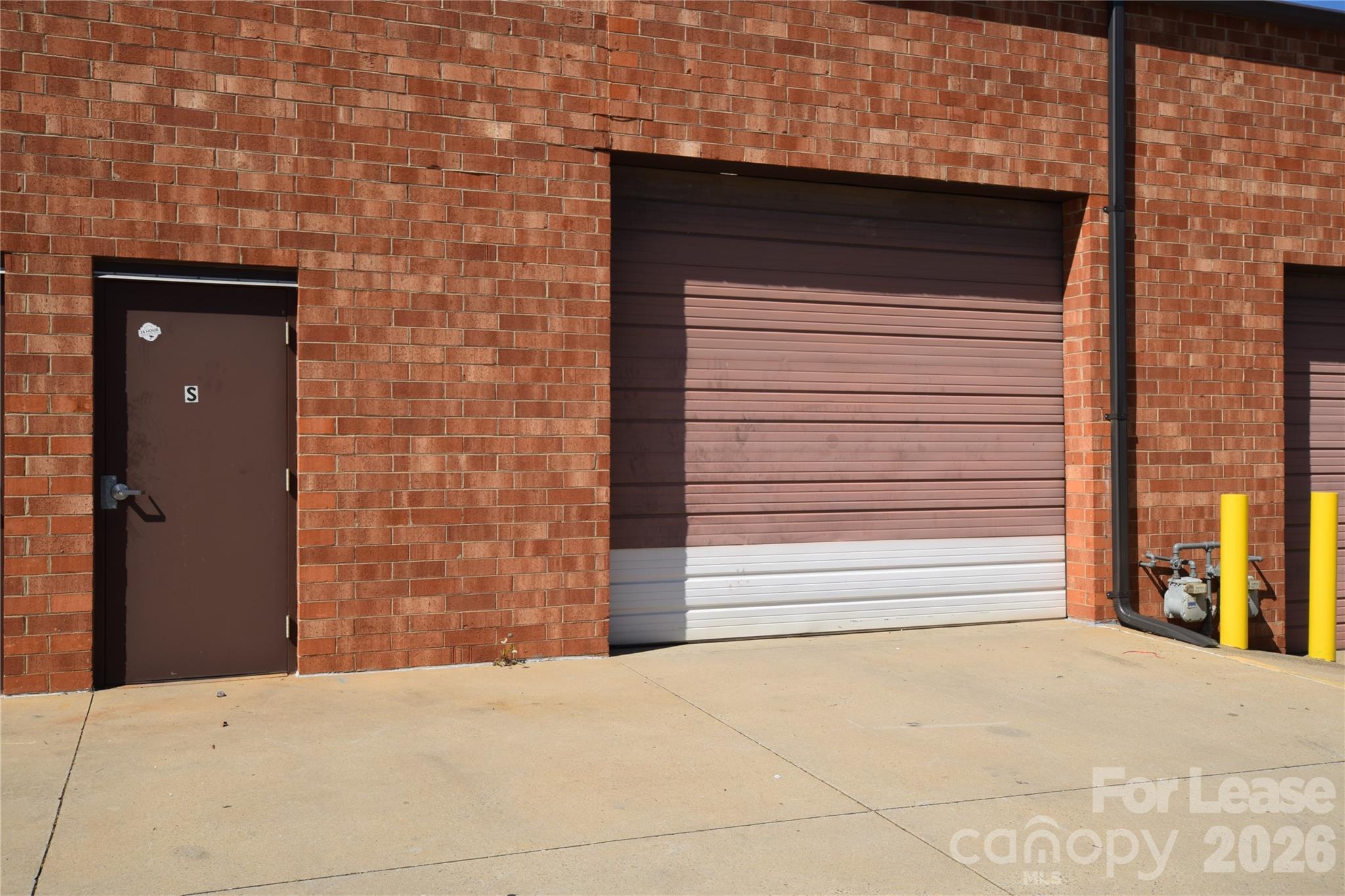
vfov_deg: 40.0
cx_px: 672
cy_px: 448
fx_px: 1233
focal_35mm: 33
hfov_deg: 57.2
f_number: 10
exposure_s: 1/200
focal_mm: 22
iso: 100
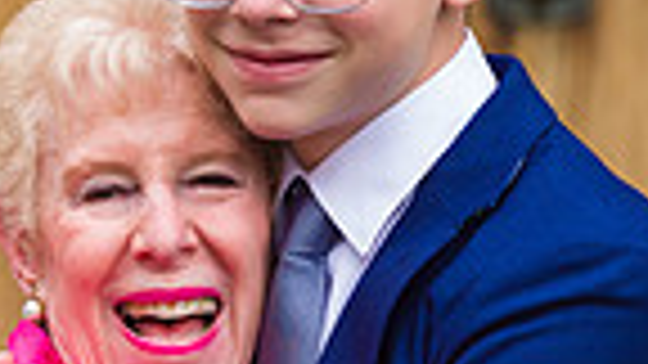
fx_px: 14244
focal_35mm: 829
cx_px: 77
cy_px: 295
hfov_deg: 2.6
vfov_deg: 1.5
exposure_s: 1/200
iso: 400
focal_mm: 180
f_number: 4
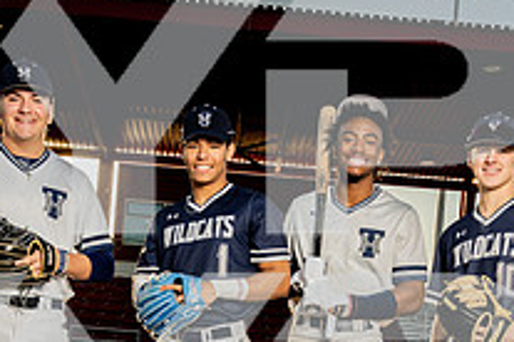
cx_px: 226
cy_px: 405
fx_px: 1042
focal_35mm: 73
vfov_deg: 17.8
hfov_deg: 27.7
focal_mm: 26
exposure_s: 1/250
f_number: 8
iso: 125
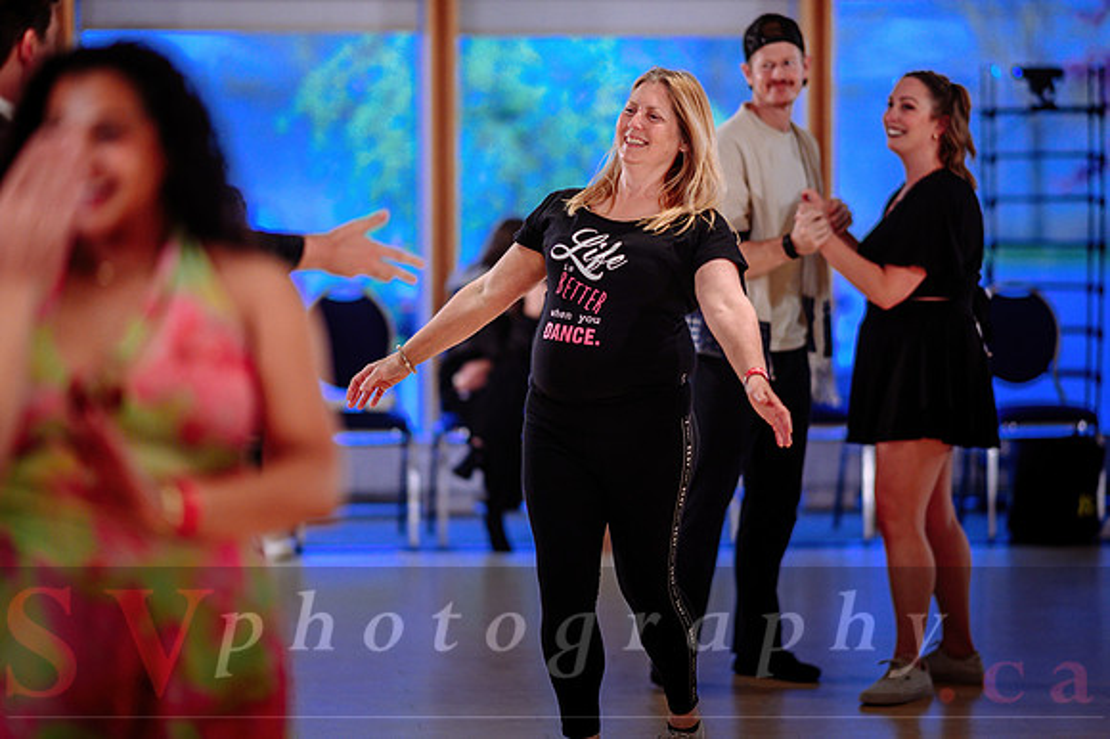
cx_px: 609
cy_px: 334
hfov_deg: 17.8
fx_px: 3550
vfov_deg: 11.9
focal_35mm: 115
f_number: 1.4
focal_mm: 105
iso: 1000
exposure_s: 1/500
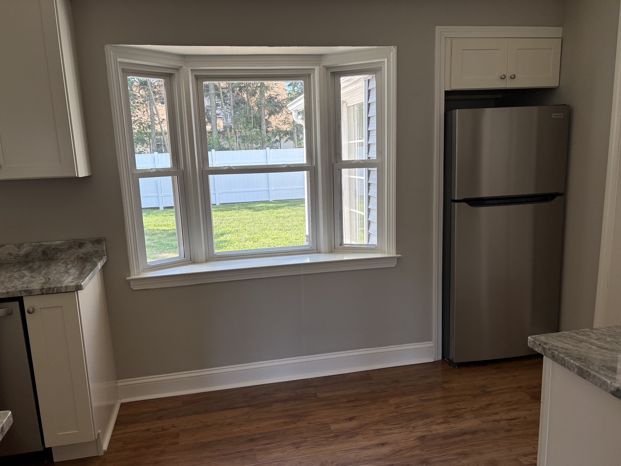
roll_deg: +2.3
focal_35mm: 27
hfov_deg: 65.3
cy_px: 241
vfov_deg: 51.4
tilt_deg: -11.2
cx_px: 308
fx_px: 484
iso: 100
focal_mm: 5.96
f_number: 1.6
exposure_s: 1/200
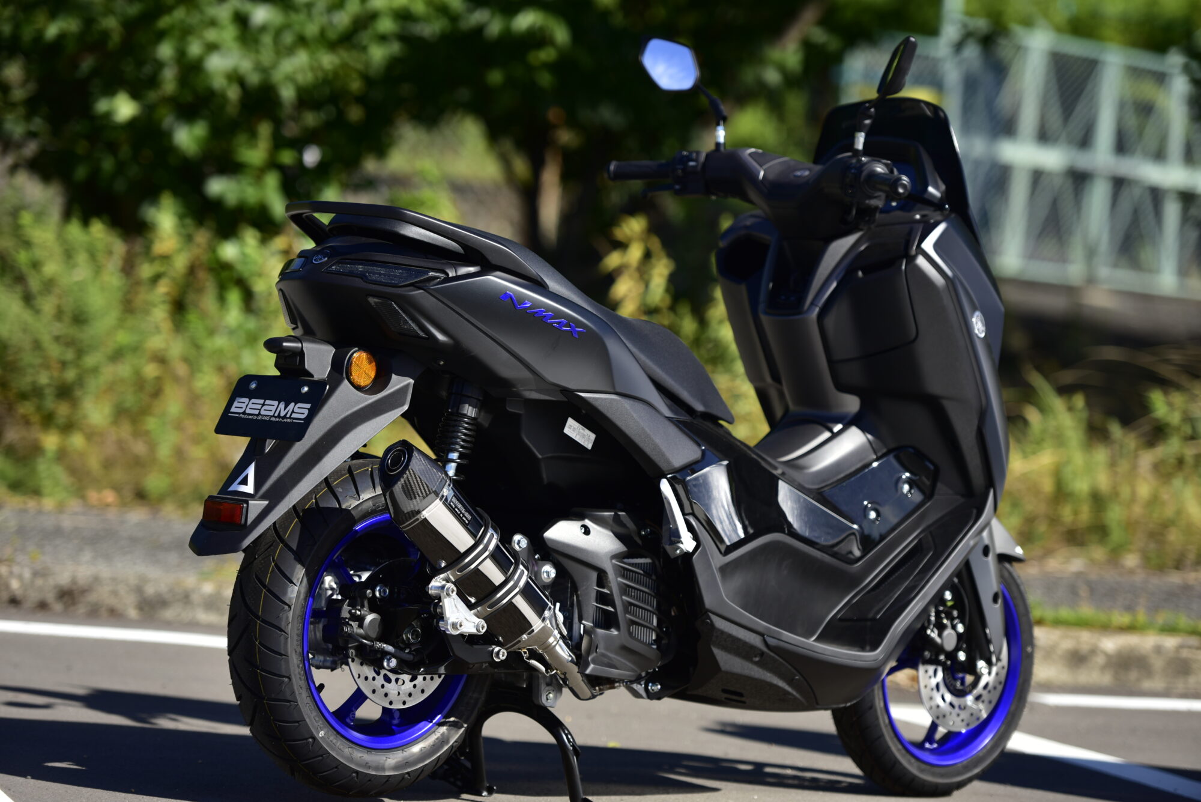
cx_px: 600
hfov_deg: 15.2
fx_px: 4505
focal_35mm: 135
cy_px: 401
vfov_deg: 10.2
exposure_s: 1/1600
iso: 100
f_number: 2.8
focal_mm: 135
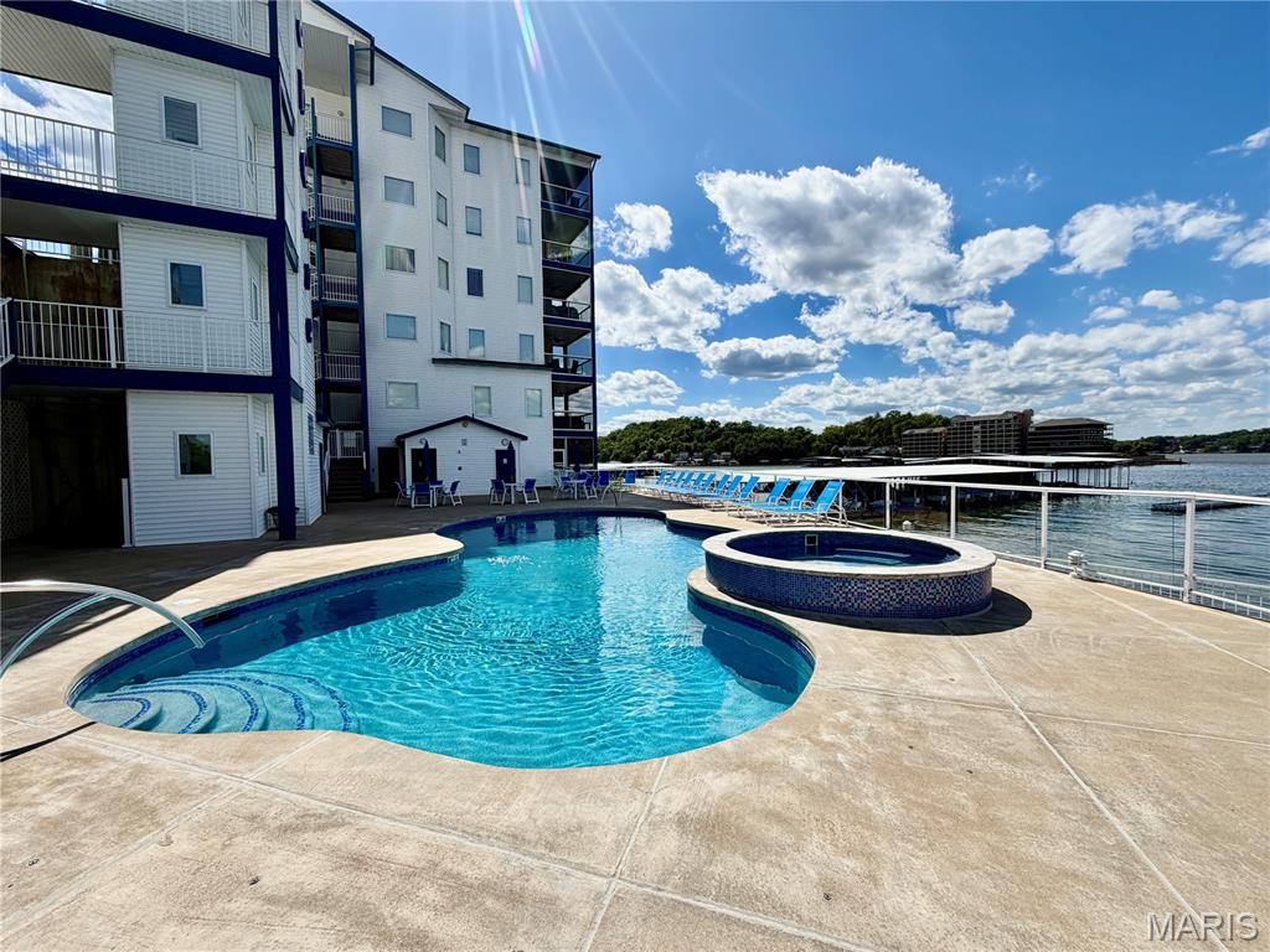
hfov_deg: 102.1
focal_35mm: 14
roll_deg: +1.5
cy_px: 476
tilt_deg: -2.6
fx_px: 514
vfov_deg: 85.7
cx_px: 635
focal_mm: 2.22
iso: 20
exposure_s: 1/1572
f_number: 2.2
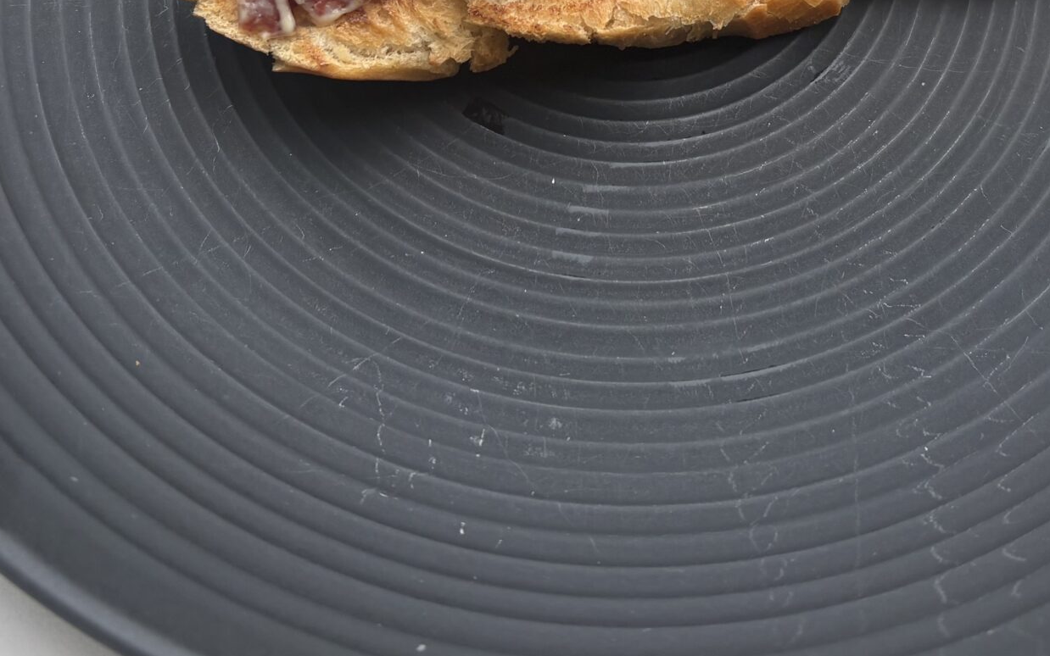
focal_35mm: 57
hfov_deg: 35.6
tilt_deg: -55.8
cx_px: 611
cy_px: -70
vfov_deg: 21.5
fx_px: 1631
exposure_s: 1/601
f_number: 1.6
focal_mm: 5.96
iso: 50
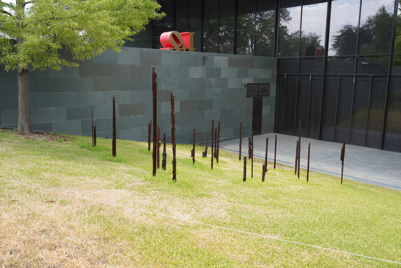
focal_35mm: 31
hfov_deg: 60.3
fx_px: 345
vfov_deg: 42.3
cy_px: 134
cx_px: 200
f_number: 5.6
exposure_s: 1/100
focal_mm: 31
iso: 100
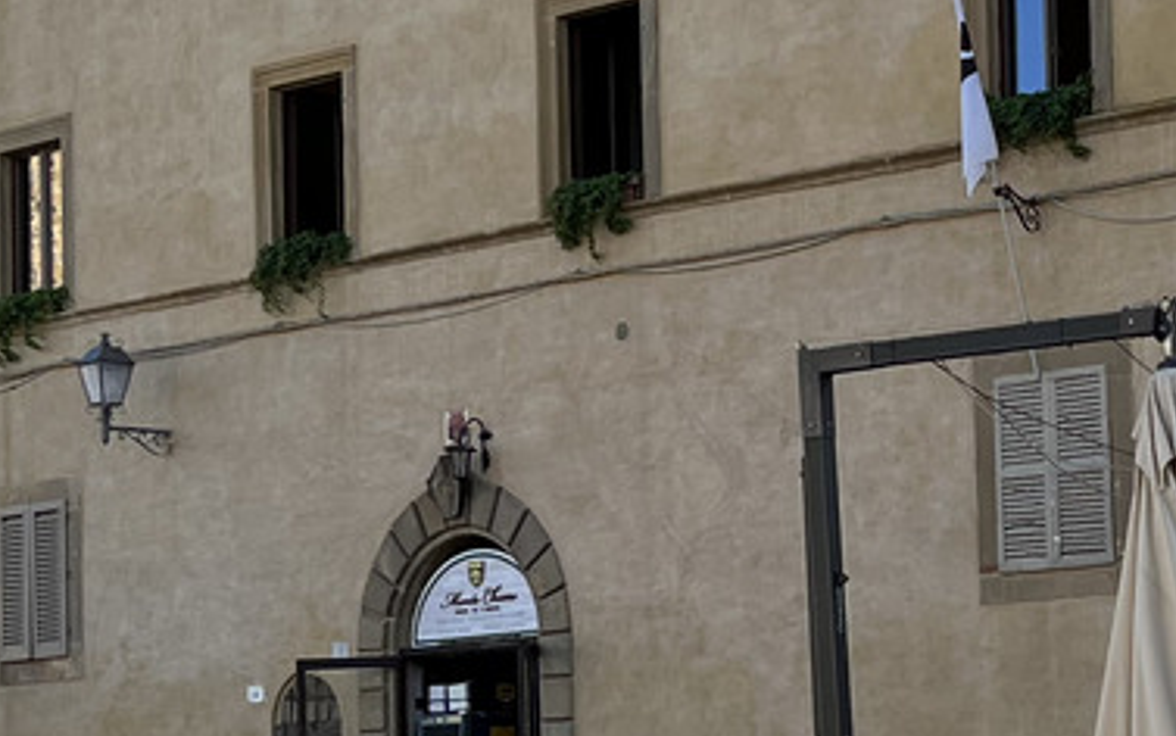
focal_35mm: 117
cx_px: 1079
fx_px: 3752
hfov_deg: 17.5
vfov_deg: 11.2
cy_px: 437
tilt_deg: +6.1
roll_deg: +2.5
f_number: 1.5
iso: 50
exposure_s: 1/1838
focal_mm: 5.7
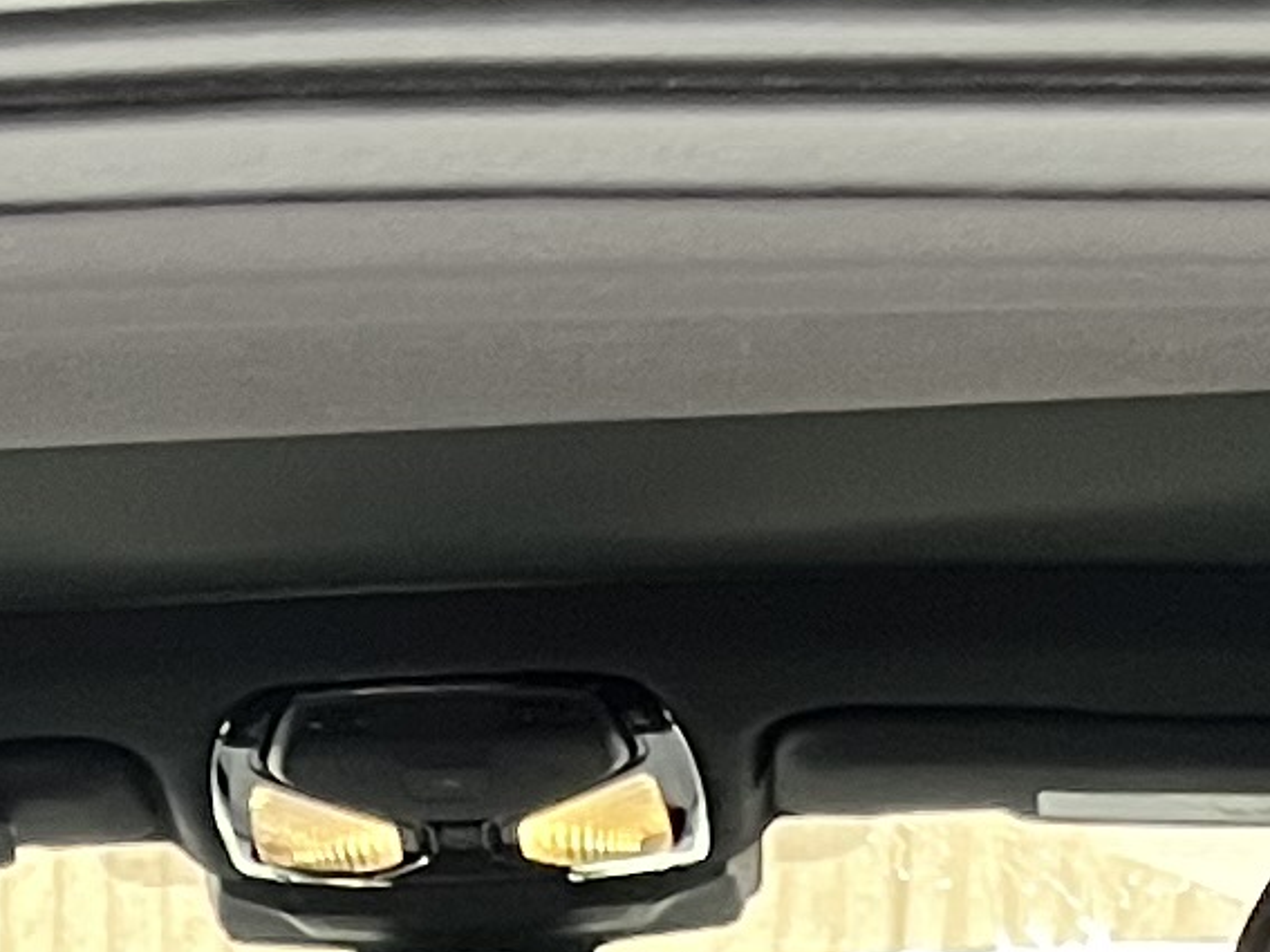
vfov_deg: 7.0
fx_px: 6786
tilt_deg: -17.9
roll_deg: +1.3
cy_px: 3102
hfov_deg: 10.5
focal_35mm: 185
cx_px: -376
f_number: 1.6
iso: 160
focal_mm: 5.1
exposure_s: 1/60
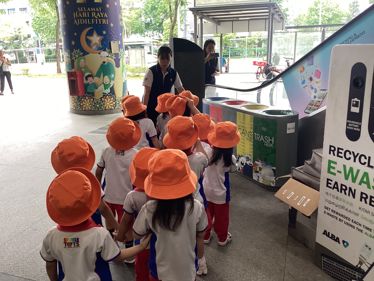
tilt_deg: -14.8
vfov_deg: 45.4
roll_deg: +0.9
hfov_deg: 58.4
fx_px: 335
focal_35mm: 31
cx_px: 187
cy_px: 140
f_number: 2.4
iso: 50
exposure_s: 1/50
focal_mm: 3.3
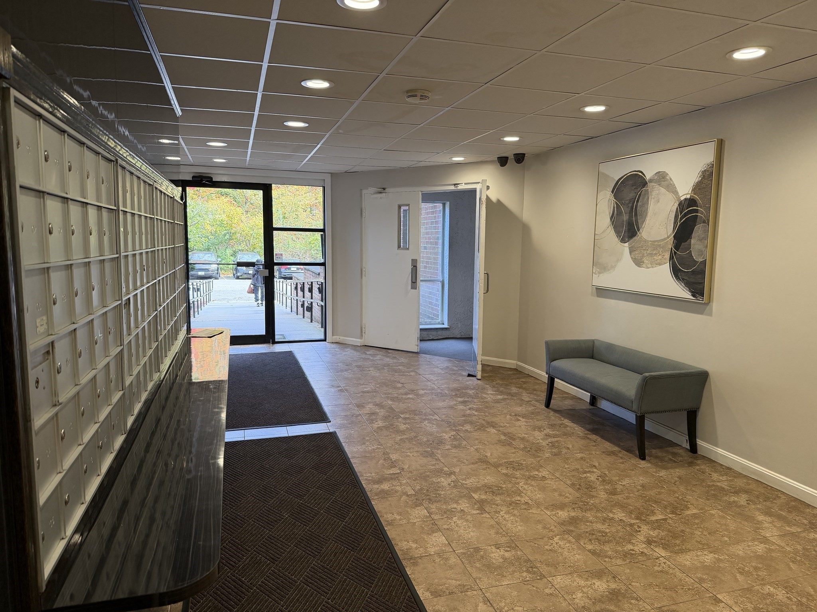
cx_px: 408
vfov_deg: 56.8
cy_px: 306
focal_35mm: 24
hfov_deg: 71.6
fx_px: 566
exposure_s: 1/146
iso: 200
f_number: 1.78
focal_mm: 6.76
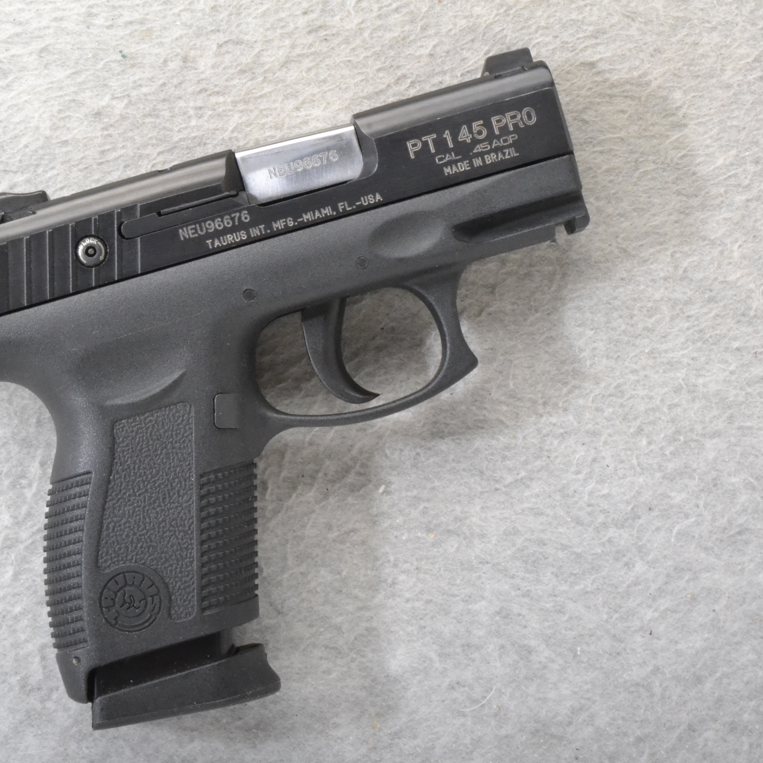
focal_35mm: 89
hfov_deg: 19.5
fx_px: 2219
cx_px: 259
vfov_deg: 19.5
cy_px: 381
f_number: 20
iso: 3200
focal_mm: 46
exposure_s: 1/160
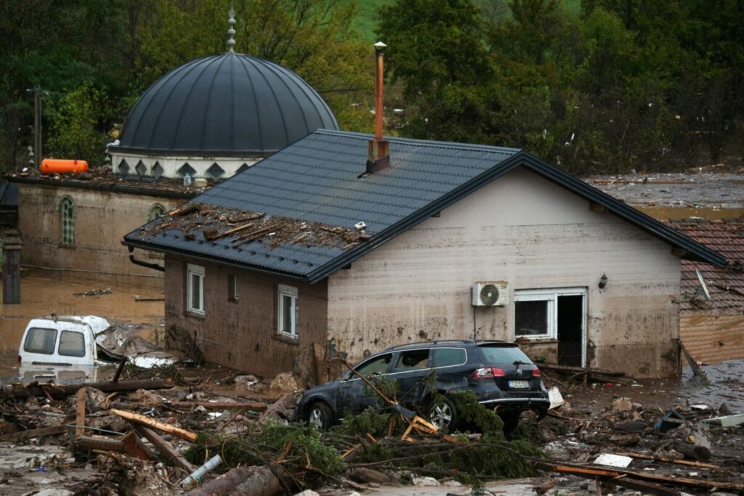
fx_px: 3100
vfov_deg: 9.2
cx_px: 372
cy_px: 248
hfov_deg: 13.7
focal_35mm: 150
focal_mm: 150
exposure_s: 1/500
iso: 640
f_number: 5
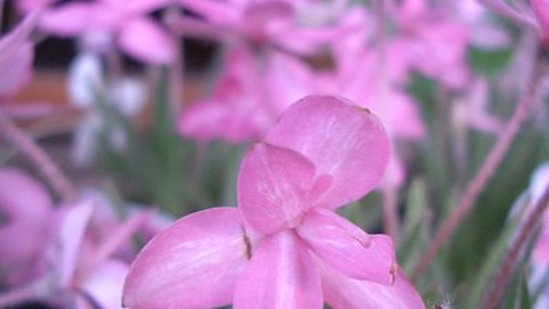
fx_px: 728
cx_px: 286
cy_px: 219
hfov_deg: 41.3
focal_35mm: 50
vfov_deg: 23.8
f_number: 2.6
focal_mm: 5.8
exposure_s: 1/60
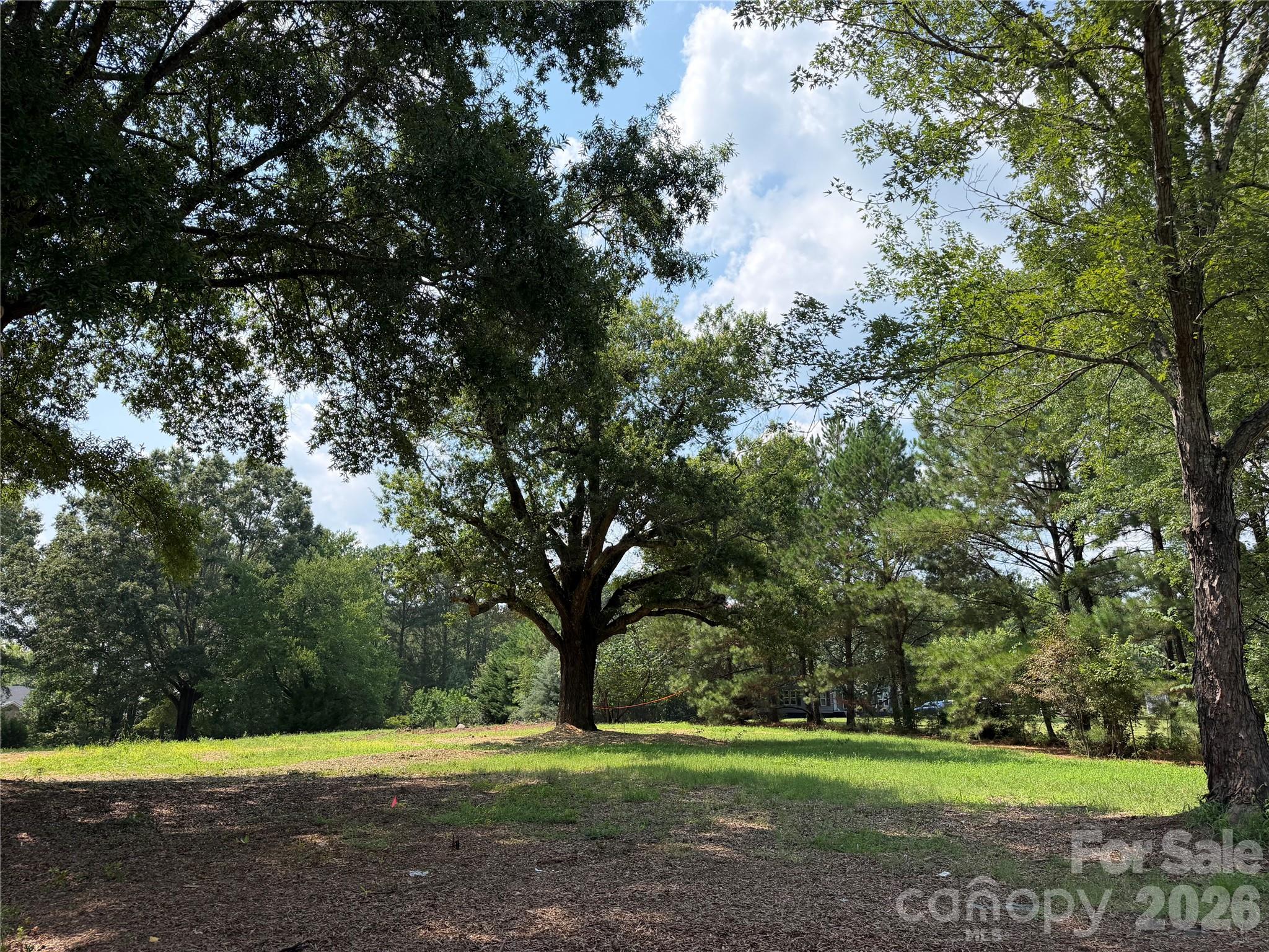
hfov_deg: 71.6
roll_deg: +0.5
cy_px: 476
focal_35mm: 24
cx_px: 634
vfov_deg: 56.8
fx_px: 880
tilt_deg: +14.9
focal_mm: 6.76
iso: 100
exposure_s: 1/3279
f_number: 1.78
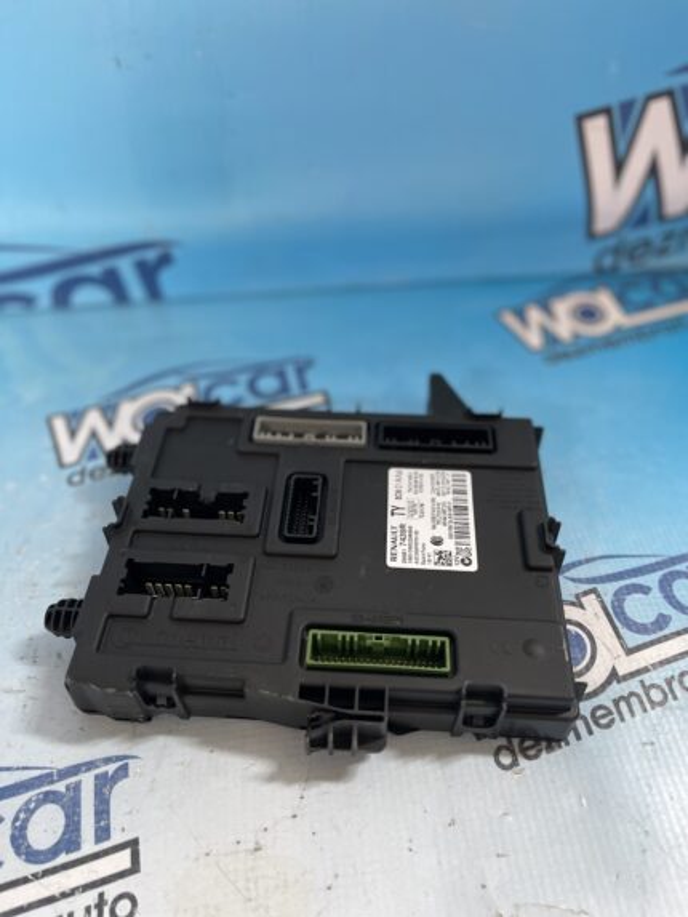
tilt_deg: -47.9
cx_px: 344
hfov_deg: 53.1
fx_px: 689
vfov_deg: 67.3
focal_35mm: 26
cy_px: 458
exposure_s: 1/60
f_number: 1.6
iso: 160
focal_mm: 5.1
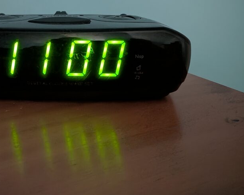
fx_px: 282
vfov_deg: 37.5
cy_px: 54
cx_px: 58
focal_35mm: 39
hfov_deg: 45.1
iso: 1736
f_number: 1.7
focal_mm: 4.53
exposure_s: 1/9.96
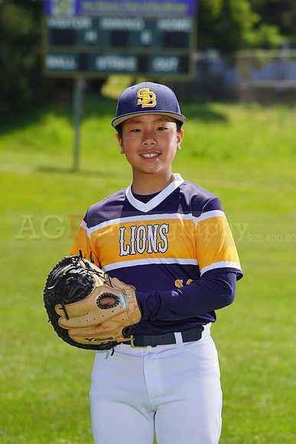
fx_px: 2305
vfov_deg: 11.0
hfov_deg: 7.3
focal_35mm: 187
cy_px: 222
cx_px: 148
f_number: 8
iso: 100
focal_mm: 187
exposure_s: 1/250
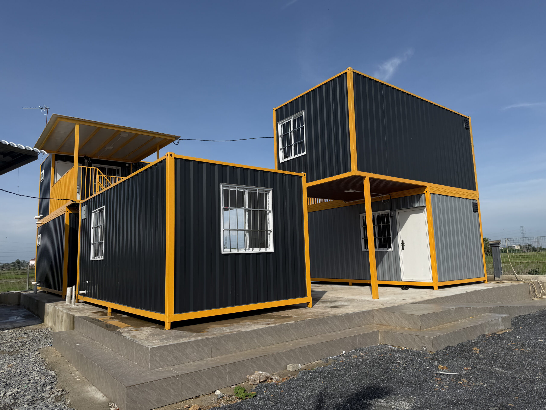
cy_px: 205
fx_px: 379
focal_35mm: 24
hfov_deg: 71.6
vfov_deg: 56.8
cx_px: 273
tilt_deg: +8.1
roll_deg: +2.0
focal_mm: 6.76
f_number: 1.78
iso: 80
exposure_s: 1/7353
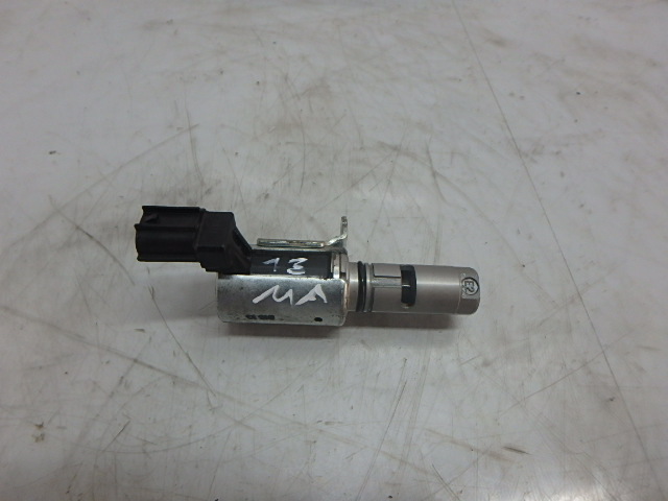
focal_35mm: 21
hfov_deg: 79.0
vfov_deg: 63.4
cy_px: 250
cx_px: 334
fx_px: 405
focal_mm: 3.7
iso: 200
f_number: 3.5
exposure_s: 1/60
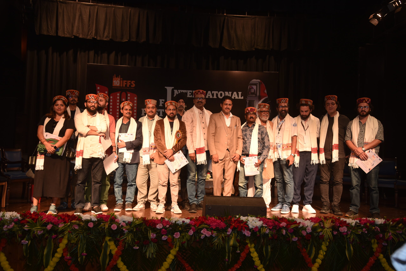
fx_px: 383
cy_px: 136
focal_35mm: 34
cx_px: 203
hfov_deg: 55.8
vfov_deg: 38.9
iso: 400
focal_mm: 34
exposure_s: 1/125
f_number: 5
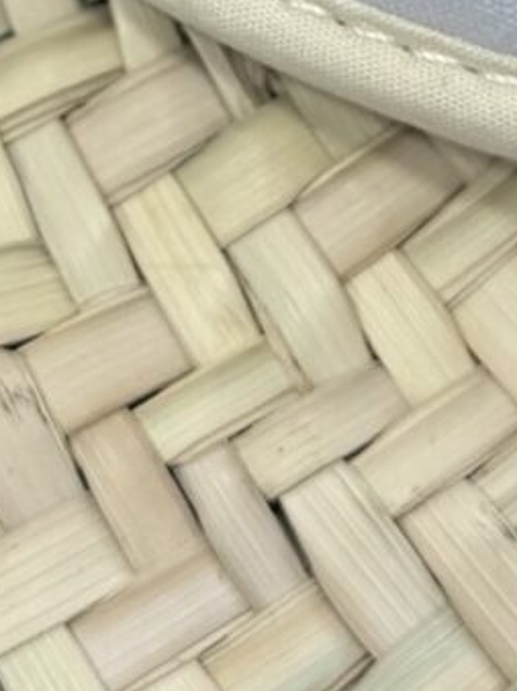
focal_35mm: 182
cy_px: -462
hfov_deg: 8.1
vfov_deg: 10.4
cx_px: 86
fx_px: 3629
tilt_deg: -63.0
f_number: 1.78
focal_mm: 6.76
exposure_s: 1/121
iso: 50
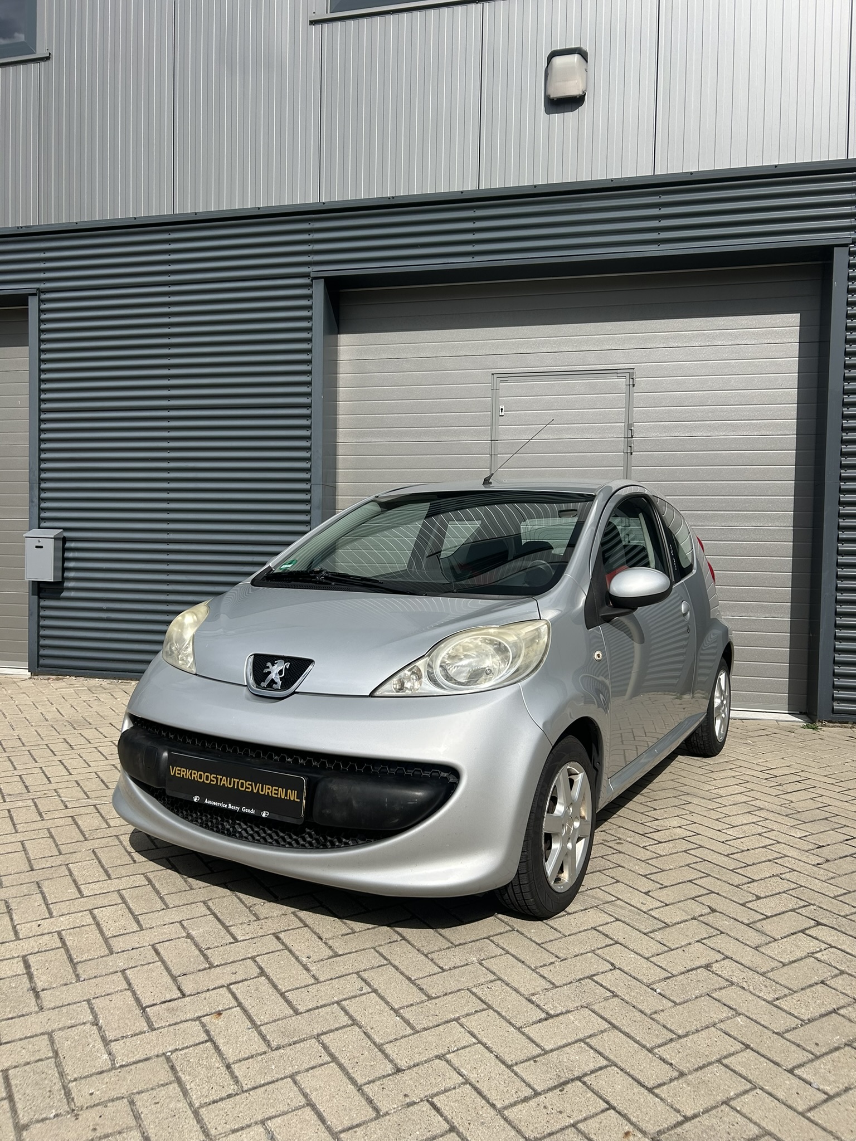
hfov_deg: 53.1
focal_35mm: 26
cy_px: 570
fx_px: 857
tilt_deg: -1.4
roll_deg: -1.4
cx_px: 428
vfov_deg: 67.3
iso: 50
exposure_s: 1/6993
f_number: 1.5
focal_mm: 5.7
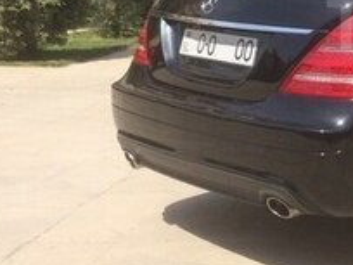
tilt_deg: -8.6
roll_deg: -2.0
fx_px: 959
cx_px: 504
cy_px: 23
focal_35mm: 94
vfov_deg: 15.5
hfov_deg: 18.8
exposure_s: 1/1866
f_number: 2.2
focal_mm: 4.15
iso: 32
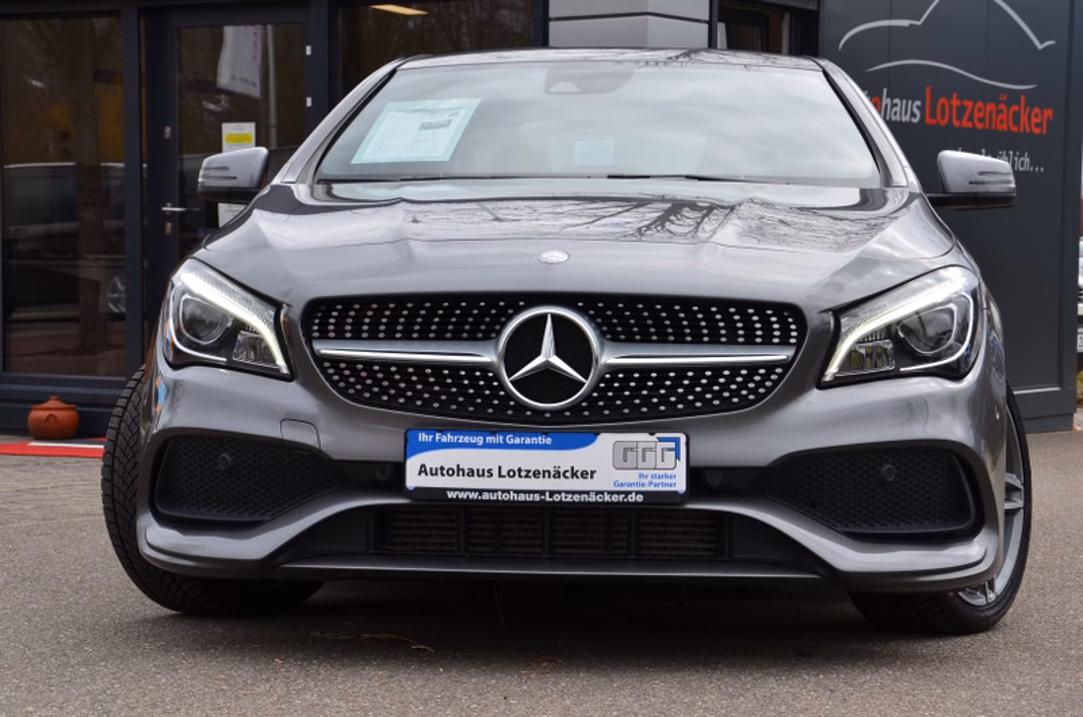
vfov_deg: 17.4
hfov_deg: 26.0
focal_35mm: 78
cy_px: 358
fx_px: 2342
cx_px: 542
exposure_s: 1/125
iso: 110
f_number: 11
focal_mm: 52
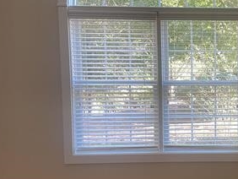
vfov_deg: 24.8
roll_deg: +0.3
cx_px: 245
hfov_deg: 30.1
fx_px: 406
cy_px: 115
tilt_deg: -6.4
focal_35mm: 59
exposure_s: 1/60
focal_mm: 4.2
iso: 80
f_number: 1.6
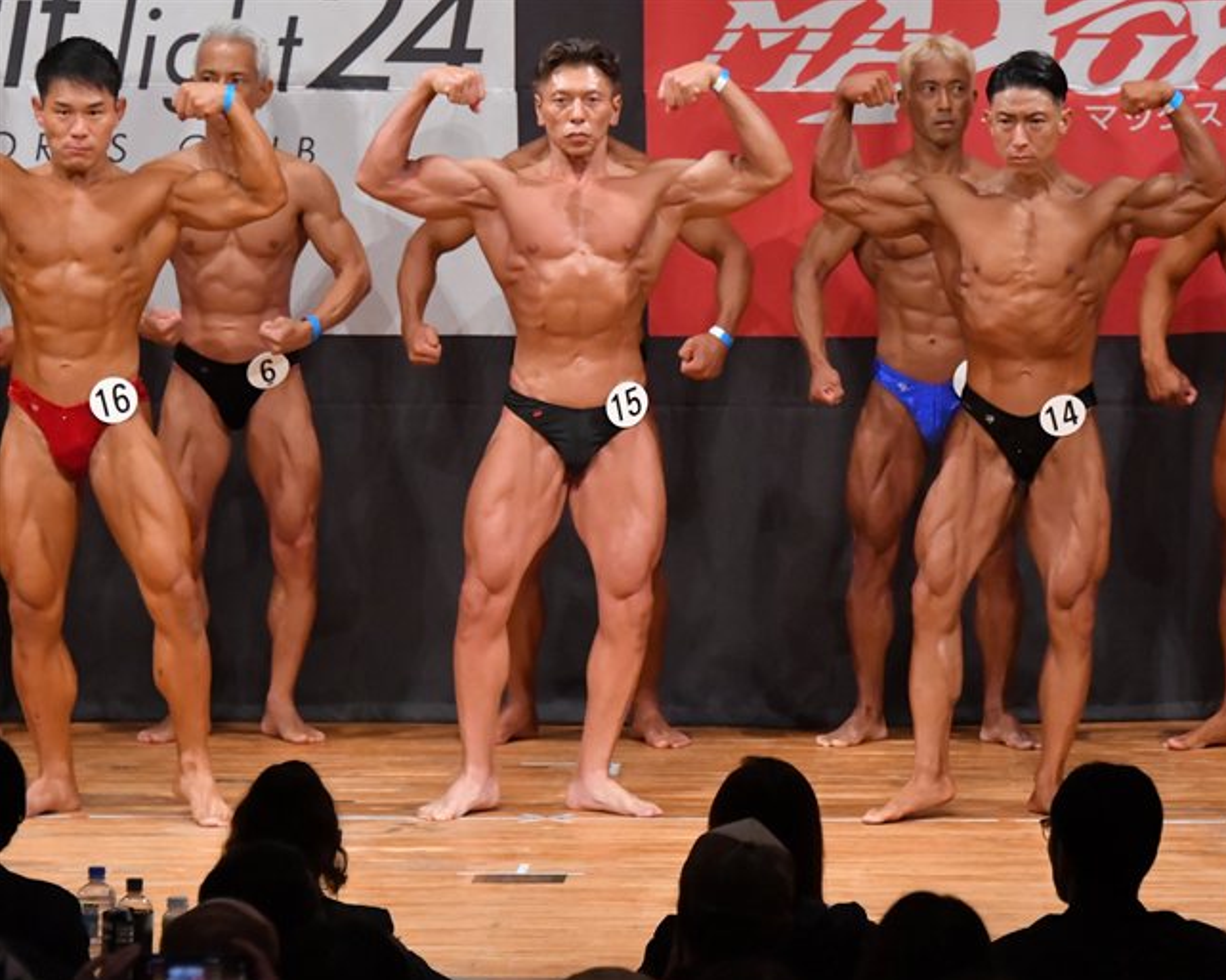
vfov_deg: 5.4
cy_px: 491
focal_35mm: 289
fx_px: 10482
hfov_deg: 6.7
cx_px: 738
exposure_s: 1/400
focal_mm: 170
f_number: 5.6
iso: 8000
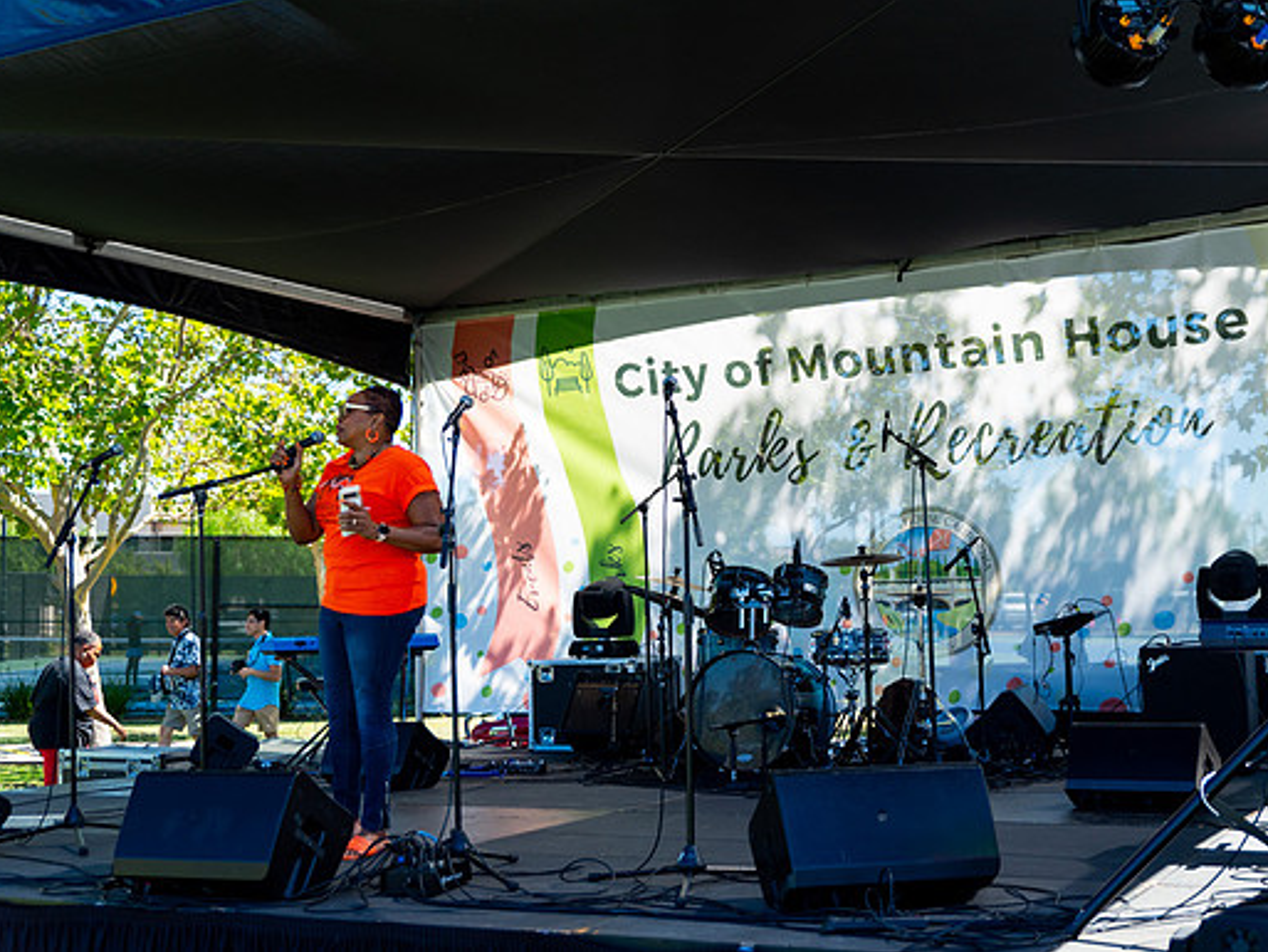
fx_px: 1832
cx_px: 662
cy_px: 476
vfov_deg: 29.1
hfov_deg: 38.2
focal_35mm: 50
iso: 160
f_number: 2.8
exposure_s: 1/1250
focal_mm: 46
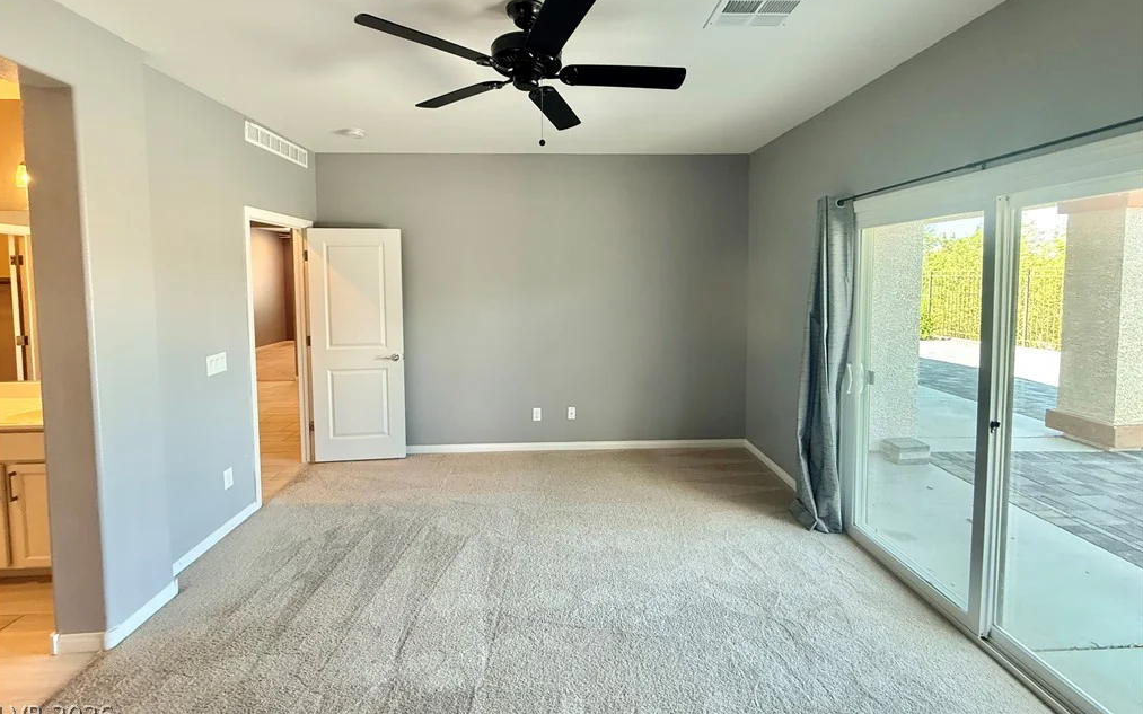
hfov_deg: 101.5
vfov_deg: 74.3
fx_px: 467
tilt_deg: -2.9
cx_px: 568
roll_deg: +0.4
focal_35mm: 15
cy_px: 300
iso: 200
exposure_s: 1/60
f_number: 2.2
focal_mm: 2.22
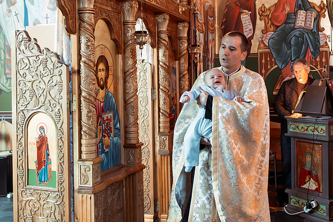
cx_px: 216
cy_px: 81
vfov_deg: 29.3
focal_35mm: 46
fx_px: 423
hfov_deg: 42.5
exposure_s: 1/200
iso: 5000
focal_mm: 35
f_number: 3.2
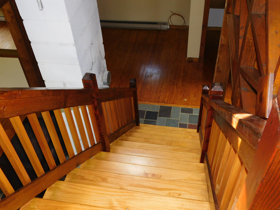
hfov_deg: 51.4
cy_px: 105
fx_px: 291
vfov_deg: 39.7
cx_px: 140
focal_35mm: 36
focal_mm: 6.3
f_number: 3.5
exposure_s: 1/30
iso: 200
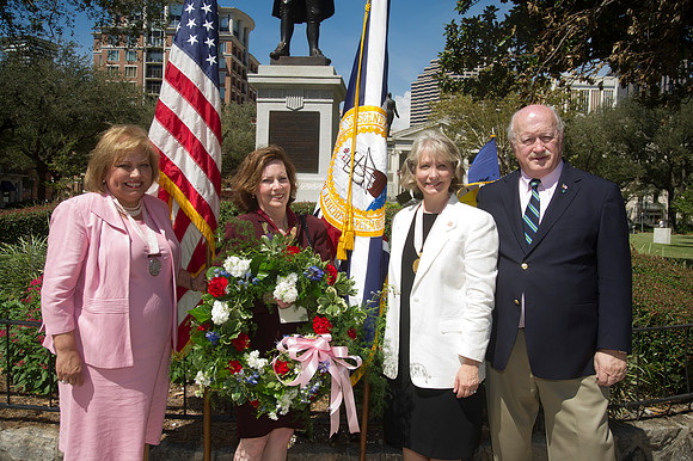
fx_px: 616
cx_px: 346
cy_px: 230
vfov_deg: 41.1
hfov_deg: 58.7
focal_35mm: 32
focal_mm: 32
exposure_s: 1/250
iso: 200
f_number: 9
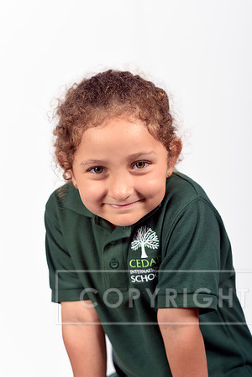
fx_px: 892
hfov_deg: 16.1
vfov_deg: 23.9
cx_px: 126
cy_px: 188
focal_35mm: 85
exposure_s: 1/200
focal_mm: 85
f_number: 3.2
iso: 100
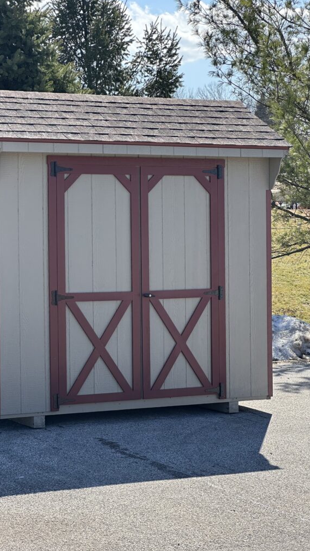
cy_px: 277
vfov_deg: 25.0
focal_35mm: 85
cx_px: 104
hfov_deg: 14.2
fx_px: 1243
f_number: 2.8
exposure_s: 1/447
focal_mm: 9
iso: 32
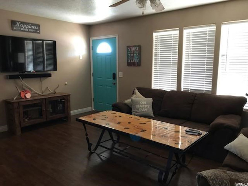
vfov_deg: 49.7
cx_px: 124
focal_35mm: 28
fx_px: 201
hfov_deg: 63.4
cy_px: 93
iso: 100
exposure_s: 1/15
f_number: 1.8
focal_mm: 3.99
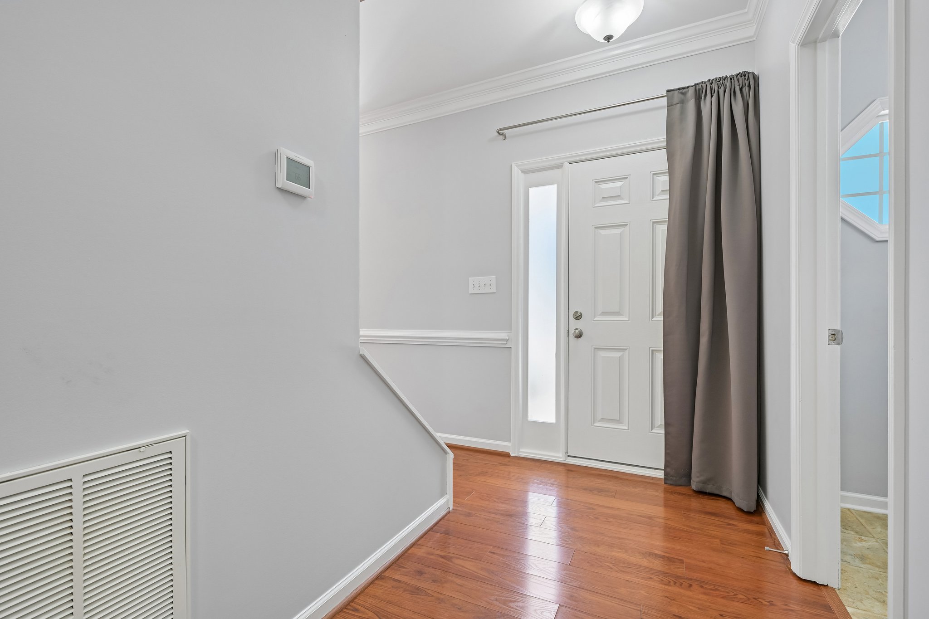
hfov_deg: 96.7
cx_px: 464
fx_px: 413
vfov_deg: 73.7
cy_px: 310
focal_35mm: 16
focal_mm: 16
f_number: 8
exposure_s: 1/15
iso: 280
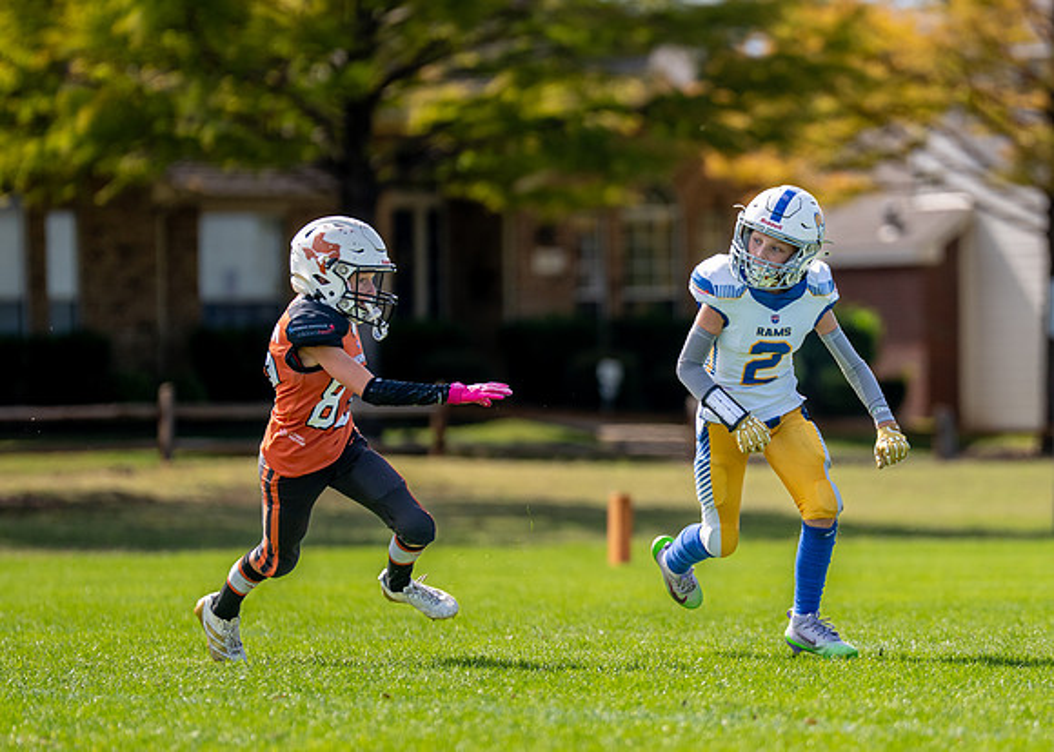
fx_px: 10150
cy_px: 432
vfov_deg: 4.2
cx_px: 762
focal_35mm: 339
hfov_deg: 5.9
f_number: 2.8
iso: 160
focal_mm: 200
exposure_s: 1/2500
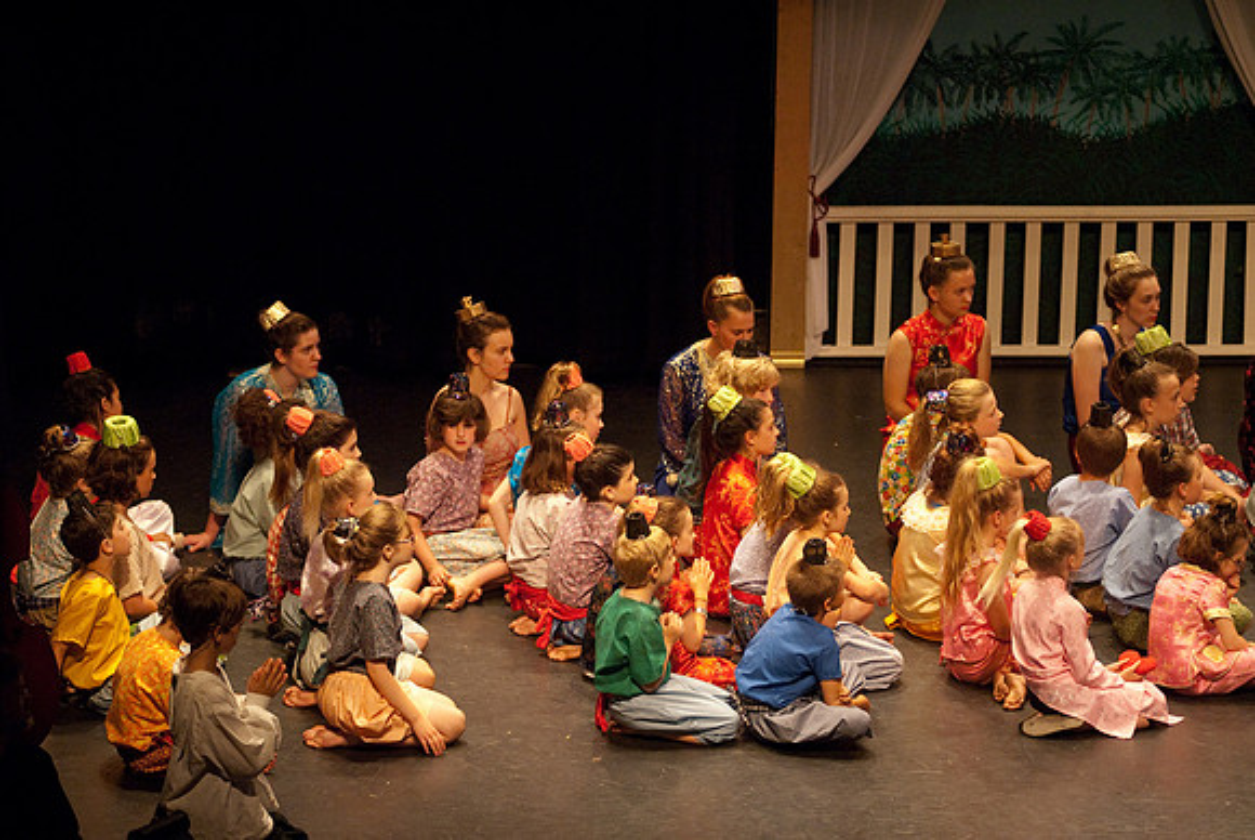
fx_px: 5234
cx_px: 628
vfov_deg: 9.2
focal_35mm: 150
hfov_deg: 13.7
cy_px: 420
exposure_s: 1/160
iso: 1000
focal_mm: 100
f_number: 2.8
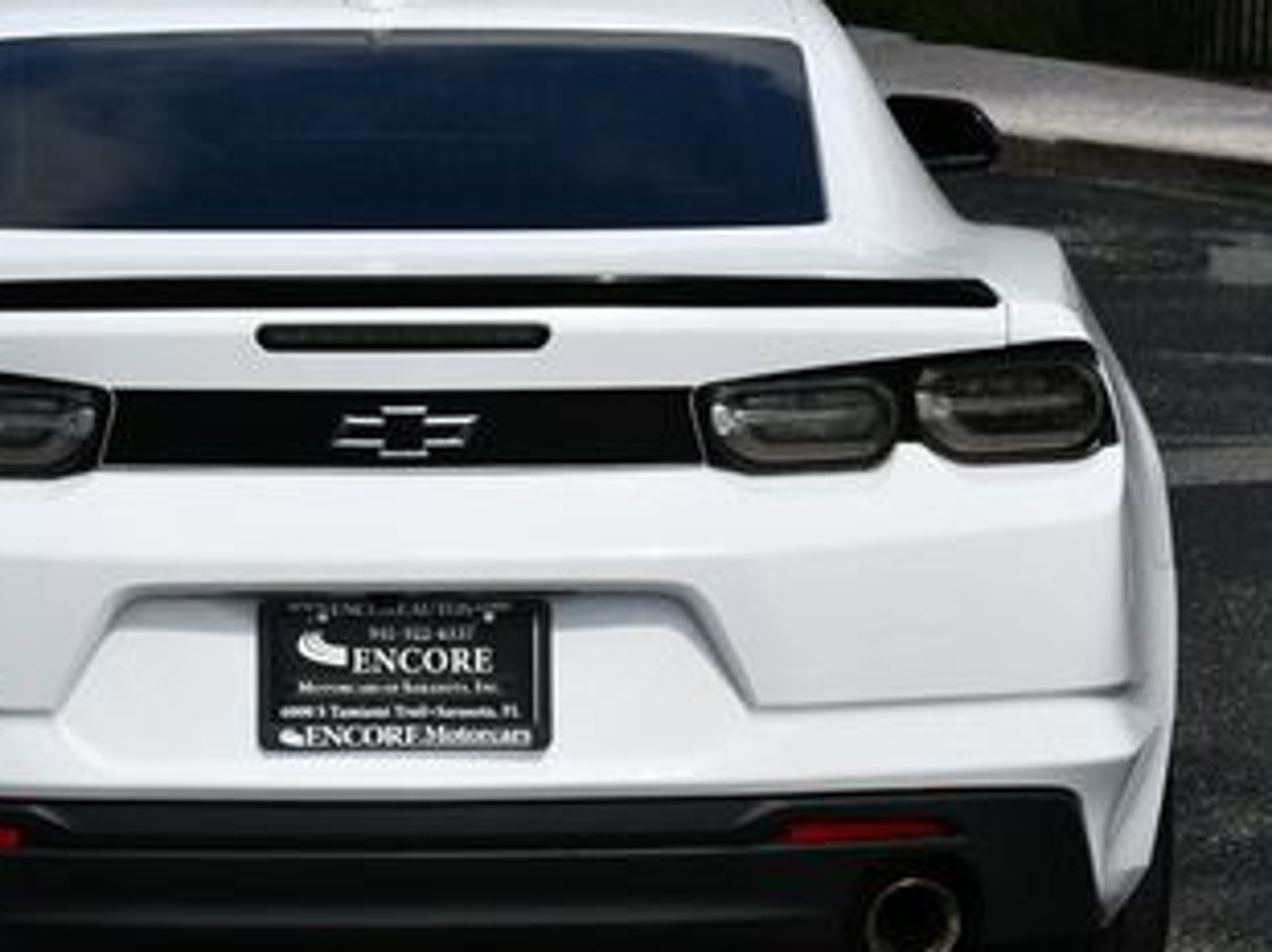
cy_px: 398
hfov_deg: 12.4
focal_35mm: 159
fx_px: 5838
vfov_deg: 9.3
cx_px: 300
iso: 100
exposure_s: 1/320
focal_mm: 40
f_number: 9
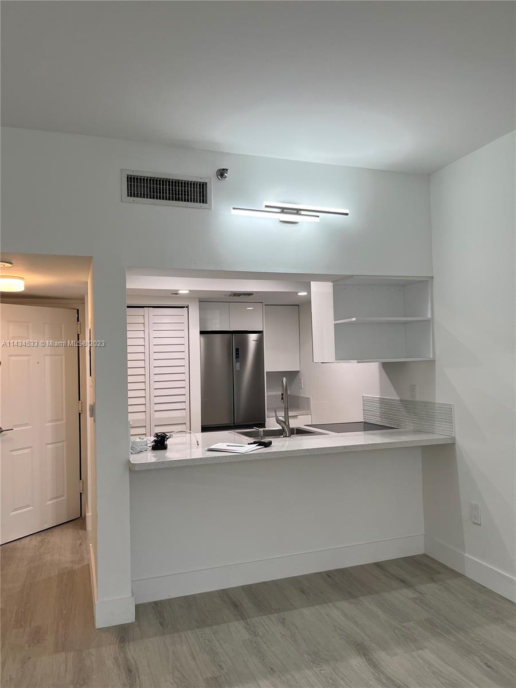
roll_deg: +0.8
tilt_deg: +1.9
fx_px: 517
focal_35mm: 26
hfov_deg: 53.1
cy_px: 344
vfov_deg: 67.3
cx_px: 258
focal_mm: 5.1
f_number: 1.6
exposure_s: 1/136
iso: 64
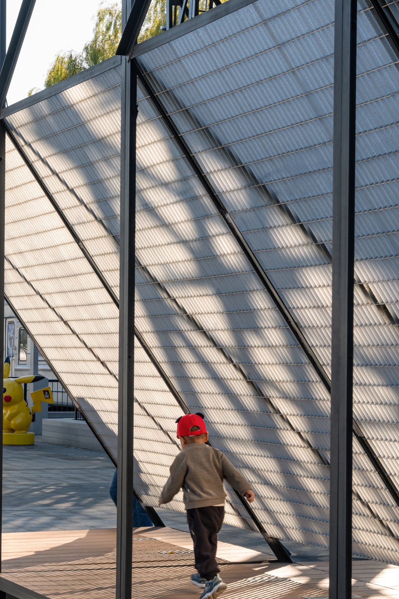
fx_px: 1501
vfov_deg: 22.5
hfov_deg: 15.1
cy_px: 365
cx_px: 127
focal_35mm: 90
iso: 200
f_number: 13
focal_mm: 62.9
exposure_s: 1/160
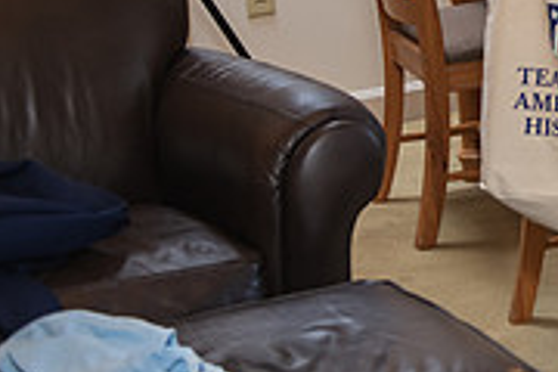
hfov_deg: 14.0
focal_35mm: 135
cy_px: -107
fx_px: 2092
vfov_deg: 10.0
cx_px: 893
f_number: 3.5
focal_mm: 42
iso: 800
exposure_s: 1/125
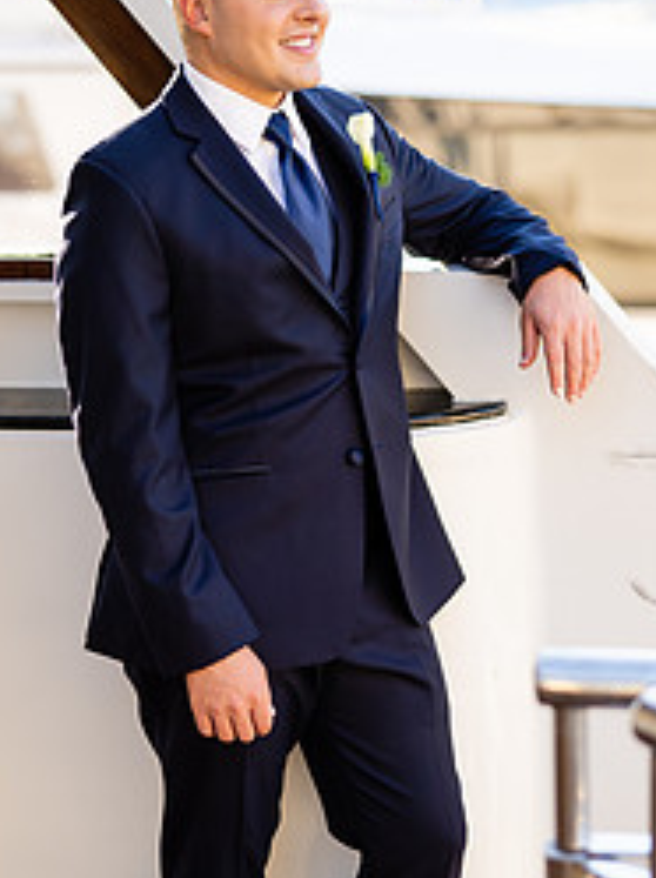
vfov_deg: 22.5
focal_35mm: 87
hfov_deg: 16.9
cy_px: 543
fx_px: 2204
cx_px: 321
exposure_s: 1/1250
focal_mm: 50
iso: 160
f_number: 1.4
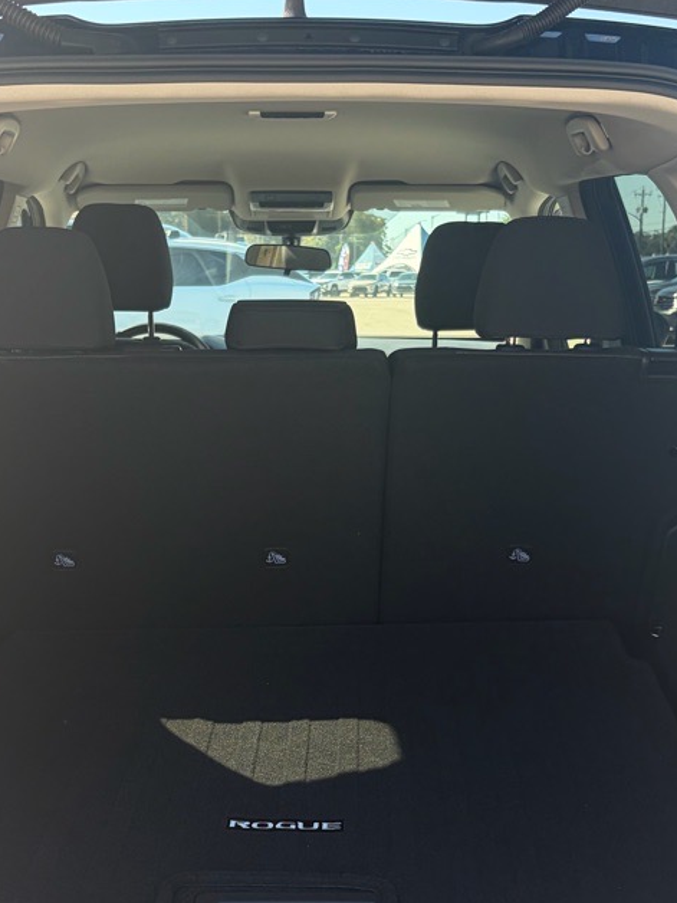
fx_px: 1382
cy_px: 605
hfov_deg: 27.5
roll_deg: +0.0
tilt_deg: -13.1
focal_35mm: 53
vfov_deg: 35.8
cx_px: 292
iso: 64
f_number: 1.6
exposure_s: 1/478
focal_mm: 5.96
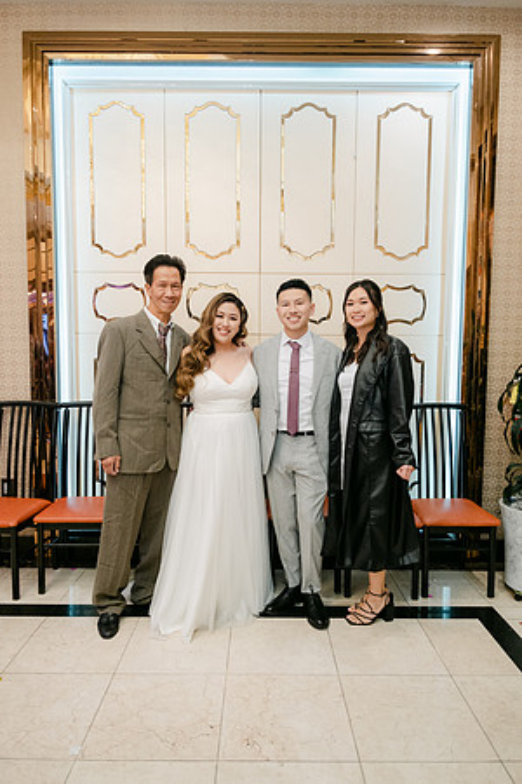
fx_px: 522
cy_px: 392
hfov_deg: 53.1
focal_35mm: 24
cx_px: 261
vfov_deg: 73.7
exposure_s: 1/125
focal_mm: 16
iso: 800
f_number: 2.8
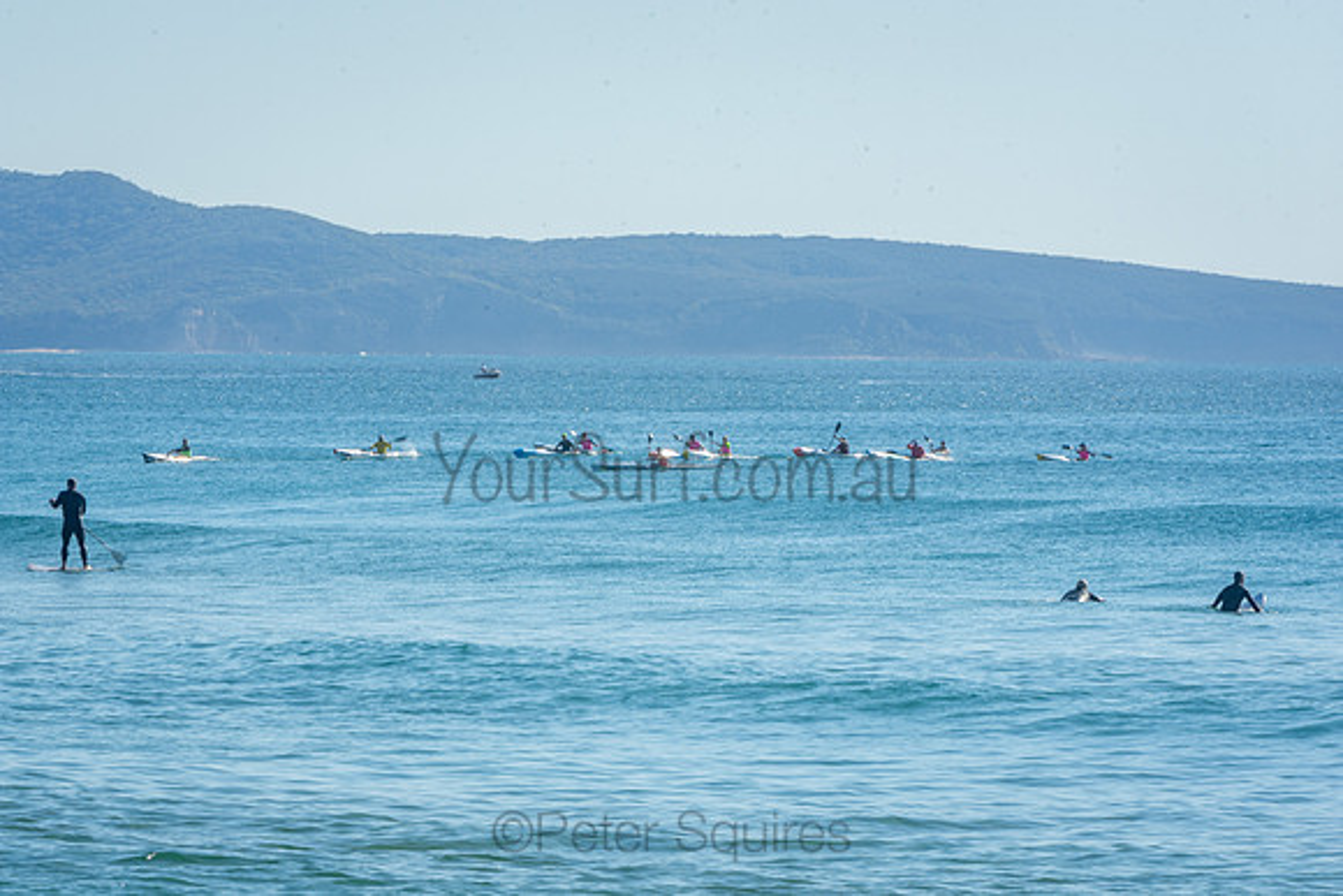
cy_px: 448
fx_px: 11753
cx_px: 672
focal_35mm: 315
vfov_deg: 4.4
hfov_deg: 6.5
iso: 100
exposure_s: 1/30
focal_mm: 210
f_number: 25
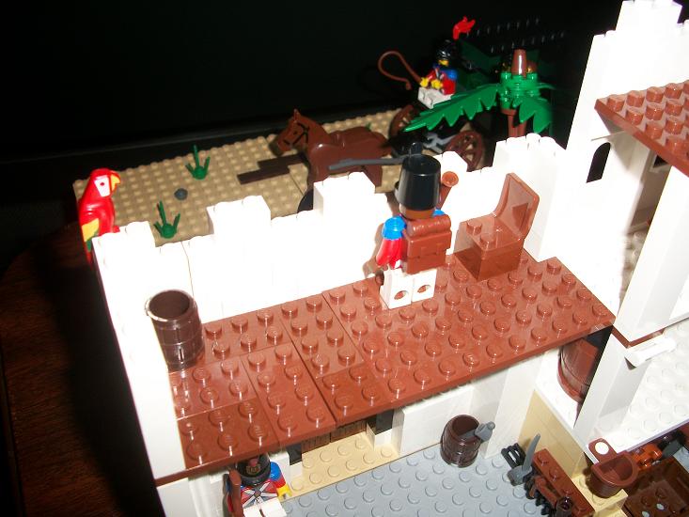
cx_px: 344
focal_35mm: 35
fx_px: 697
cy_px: 258
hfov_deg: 52.6
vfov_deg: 40.7
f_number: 3.1
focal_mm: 6.3
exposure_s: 1/30
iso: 80
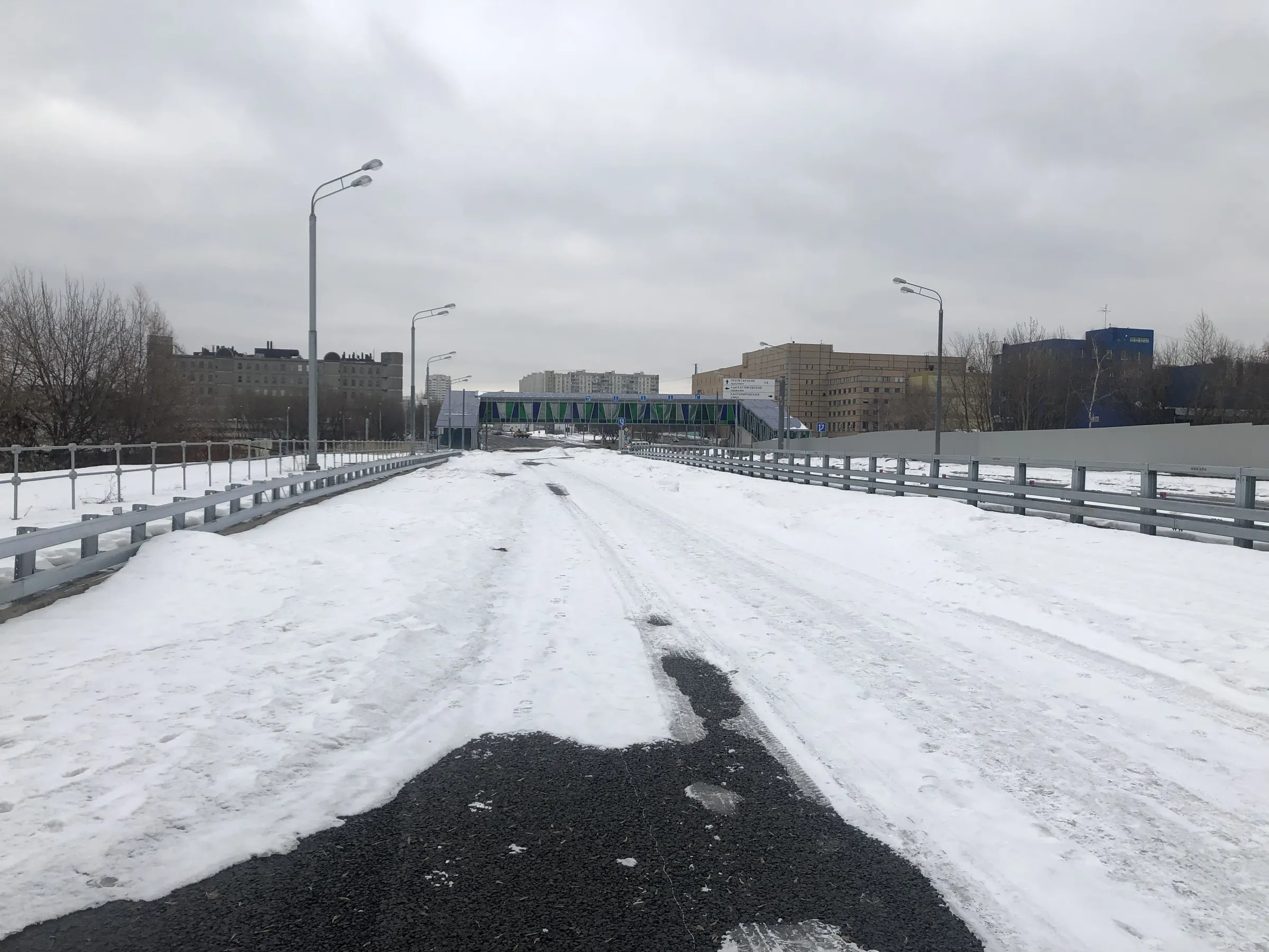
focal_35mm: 28
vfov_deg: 49.7
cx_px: 634
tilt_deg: -2.0
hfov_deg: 63.4
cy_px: 476
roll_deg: -0.6
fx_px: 1026
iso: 20
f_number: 1.8
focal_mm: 4
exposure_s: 1/1000
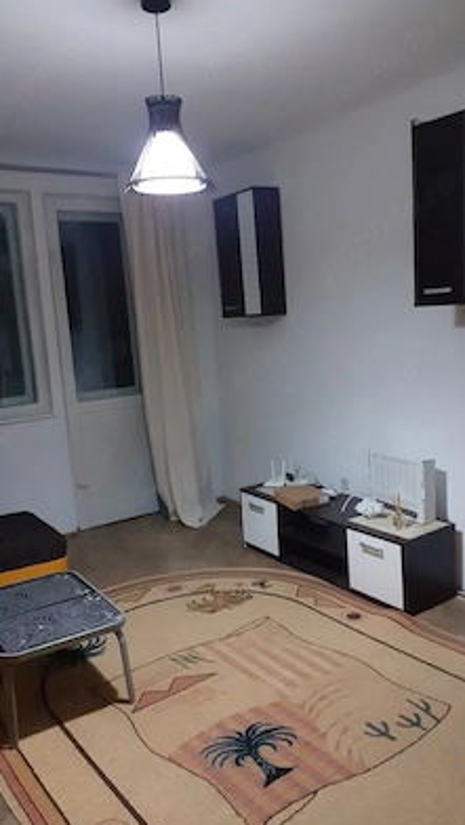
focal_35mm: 30
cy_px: 415
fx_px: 656
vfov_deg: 64.3
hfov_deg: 38.9
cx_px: 265
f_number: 1.9
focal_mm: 3.6
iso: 400
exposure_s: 1/25
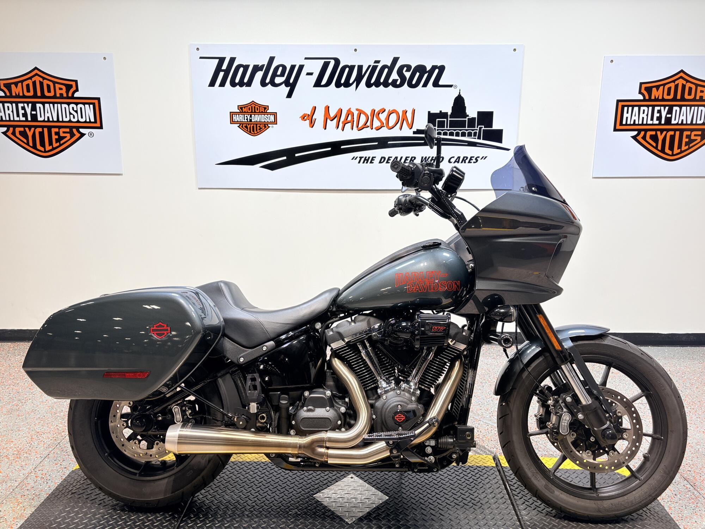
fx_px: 530
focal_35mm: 26
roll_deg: +0.1
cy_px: 264
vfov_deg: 53.1
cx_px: 352
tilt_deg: -10.9
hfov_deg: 67.3
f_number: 1.6
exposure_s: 1/120
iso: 40
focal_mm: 5.96
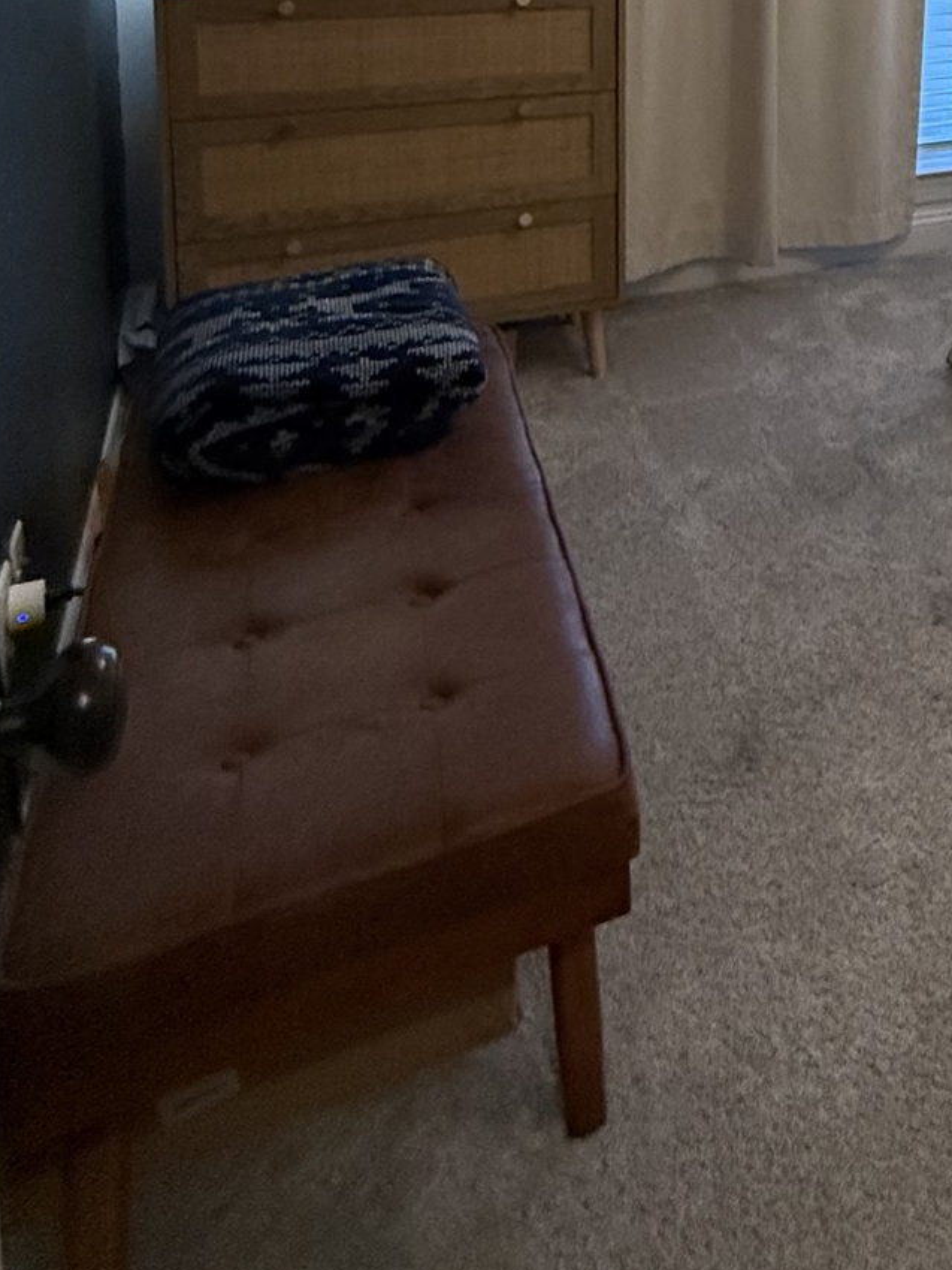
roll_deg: -4.2
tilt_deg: -7.6
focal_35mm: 38
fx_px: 1393
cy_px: -13
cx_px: 1206
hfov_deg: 30.5
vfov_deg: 42.1
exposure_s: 1/120
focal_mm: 2.22
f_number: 2.2
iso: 500
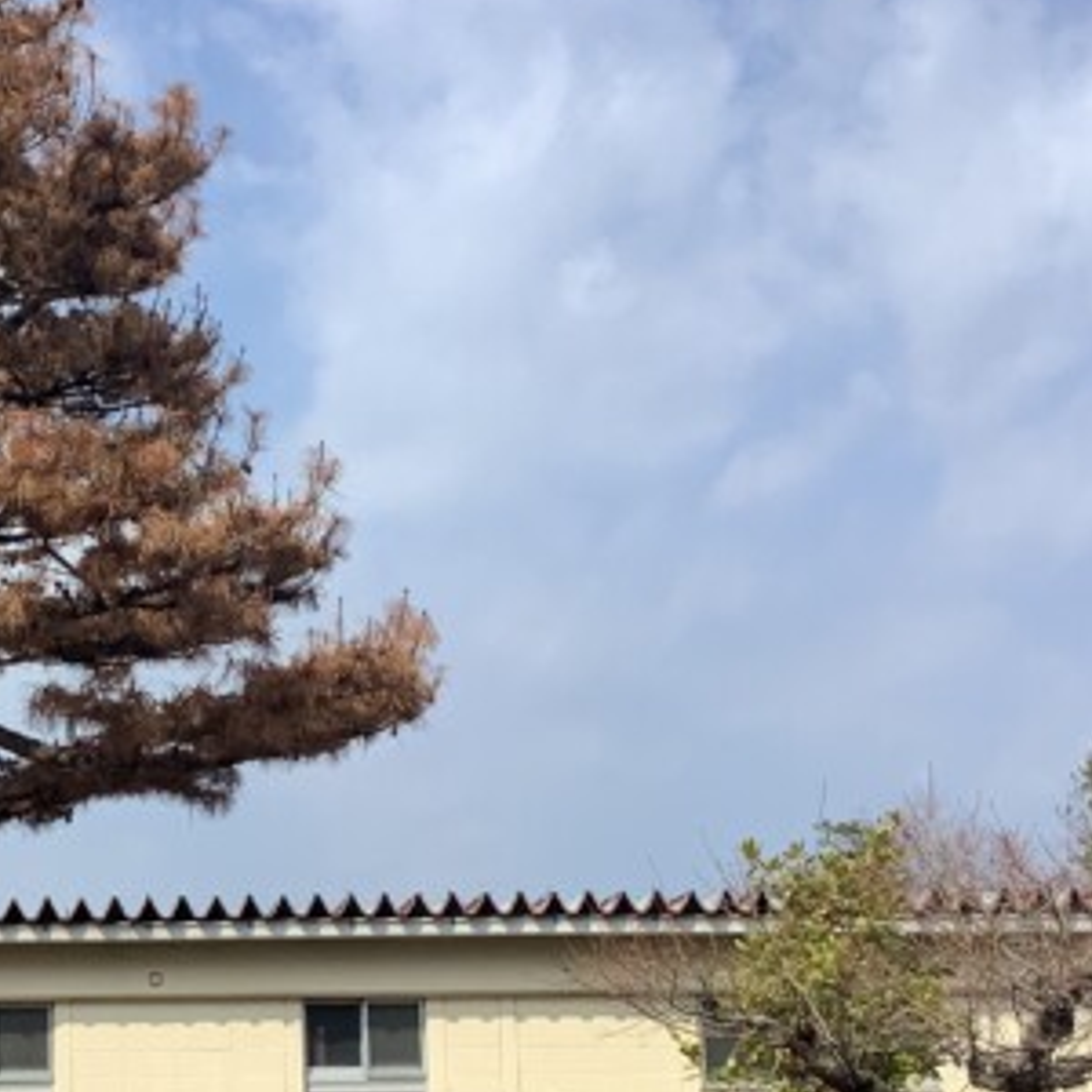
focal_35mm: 73
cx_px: 51
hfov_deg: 22.9
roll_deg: +1.1
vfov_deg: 23.6
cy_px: 688
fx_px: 2605
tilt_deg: +9.8
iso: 25
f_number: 2.4
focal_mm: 3.3
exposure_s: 1/1597
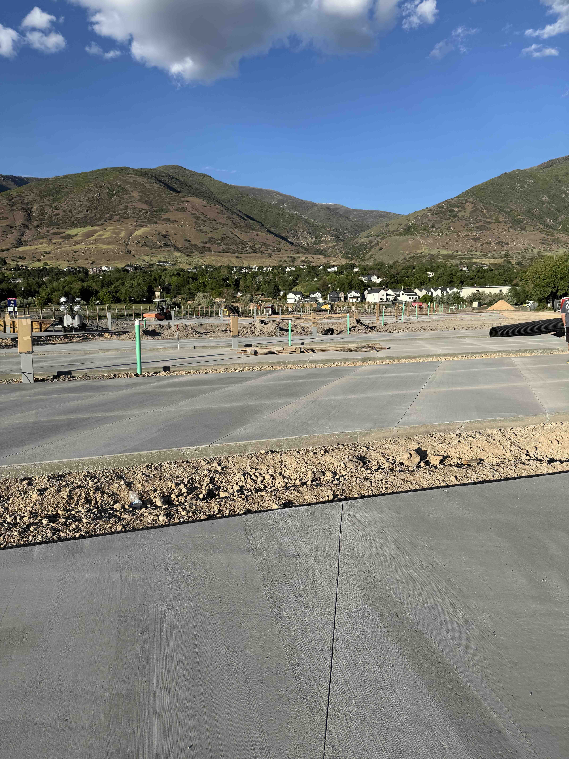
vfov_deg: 71.6
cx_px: 284
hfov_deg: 56.8
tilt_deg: -5.7
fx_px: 526
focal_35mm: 24
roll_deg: +1.0
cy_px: 380
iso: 80
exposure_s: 1/3953
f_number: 1.78
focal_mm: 6.76
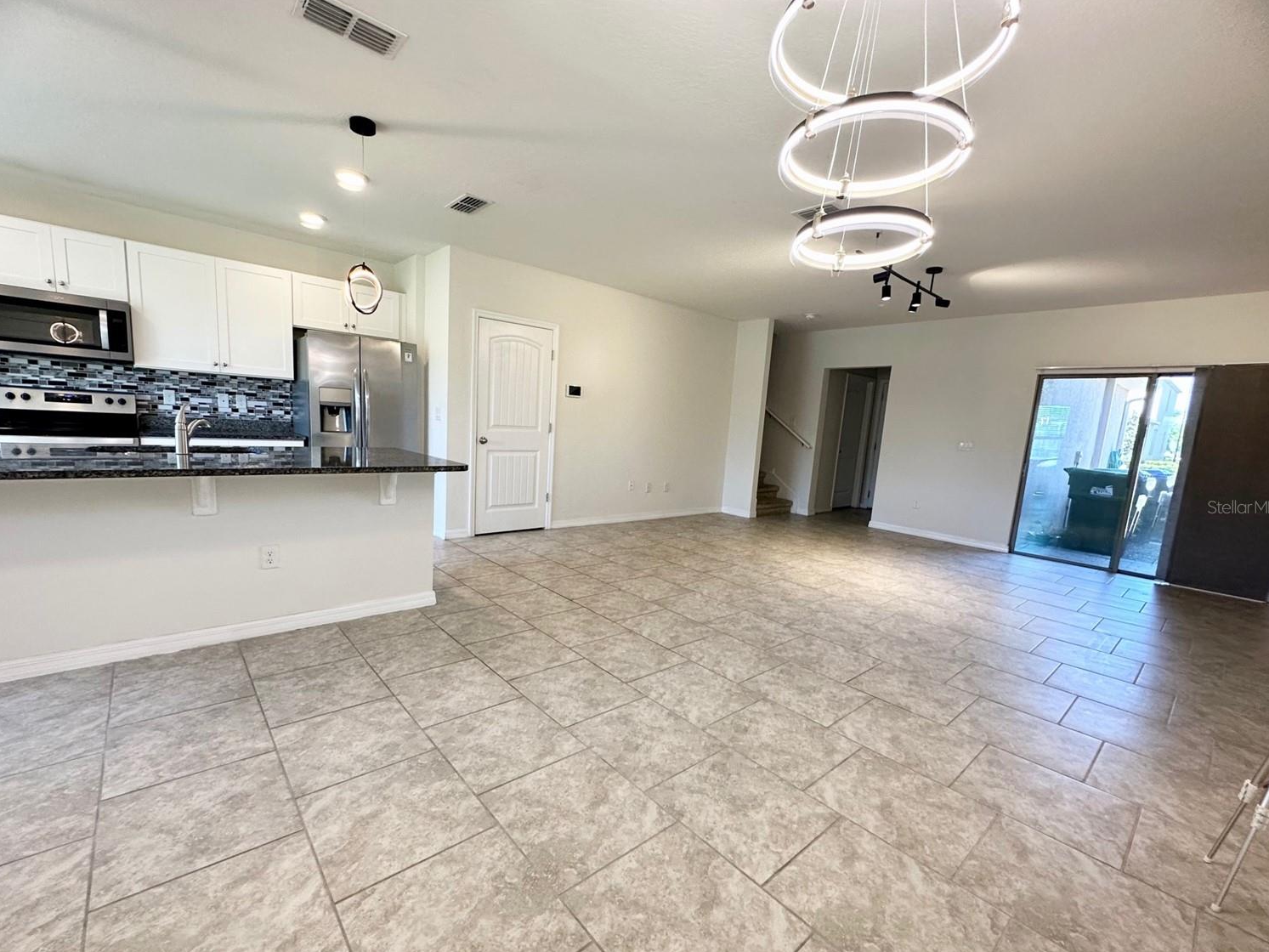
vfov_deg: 81.7
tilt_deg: -9.5
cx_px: 608
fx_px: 550
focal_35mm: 15
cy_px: 507
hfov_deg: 98.1
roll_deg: -3.3
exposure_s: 1/120
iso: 160
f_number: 2.2
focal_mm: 2.22
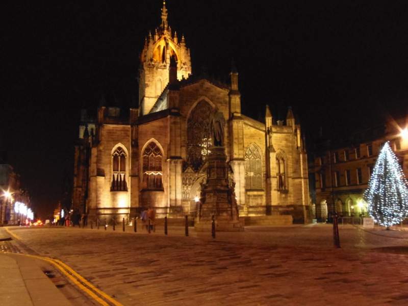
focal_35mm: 30
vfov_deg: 46.8
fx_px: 354
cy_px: 153
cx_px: 204
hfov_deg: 60.0
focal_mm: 5.5
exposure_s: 1/2
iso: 800
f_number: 3.2
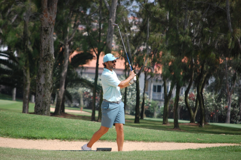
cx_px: 120
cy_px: 80
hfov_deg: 7.9
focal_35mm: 262
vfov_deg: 5.2
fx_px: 1756
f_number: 5.6
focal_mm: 175
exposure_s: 1/1000
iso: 400
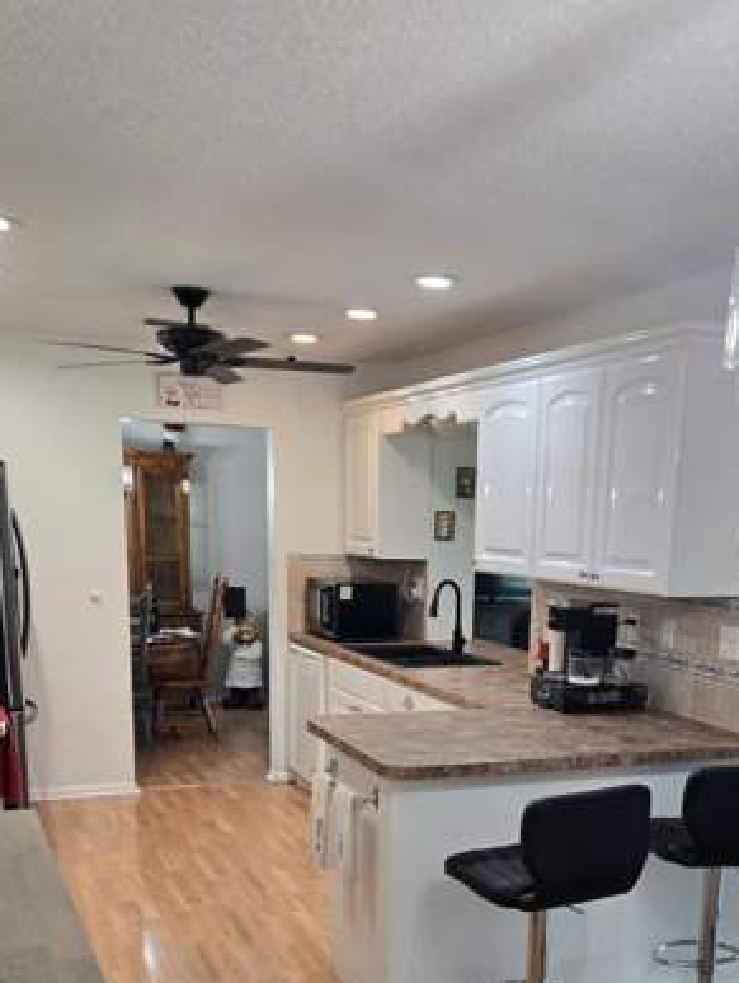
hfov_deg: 37.7
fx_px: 1080
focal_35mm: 38
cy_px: 772
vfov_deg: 46.6
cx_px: 424
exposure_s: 1/120
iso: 160
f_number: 1.8
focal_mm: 5.4
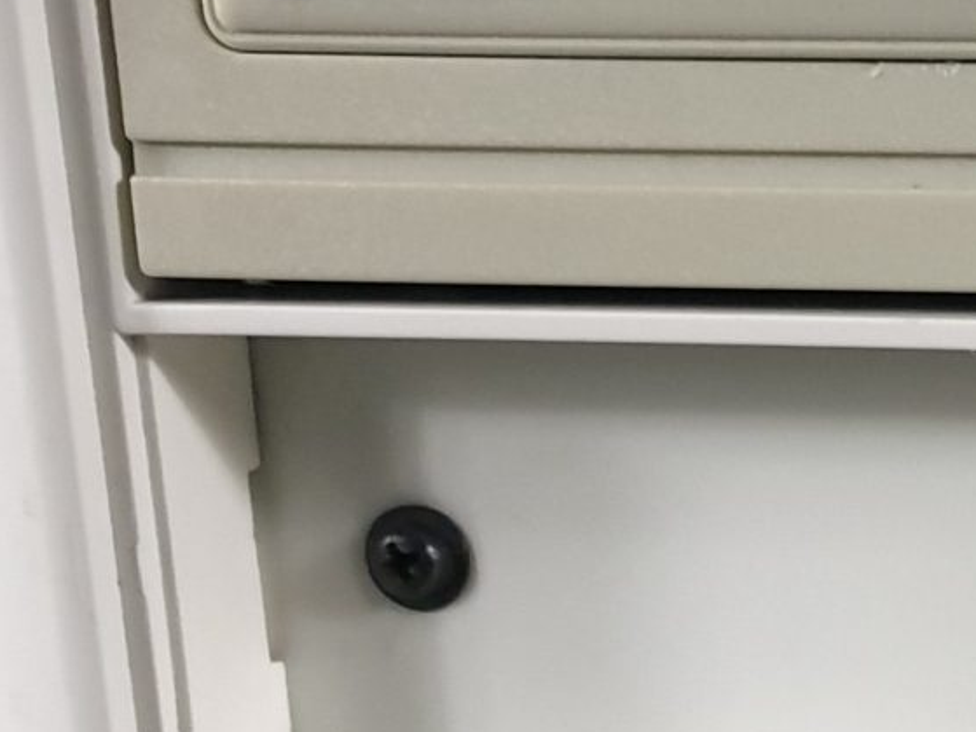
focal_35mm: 119
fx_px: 3354
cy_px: 867
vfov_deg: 12.2
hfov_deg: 13.6
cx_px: 2062
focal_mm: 4.3
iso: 250
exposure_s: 1/50
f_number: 1.5
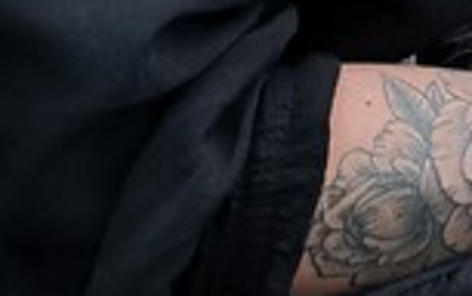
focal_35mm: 162
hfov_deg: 12.5
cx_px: 634
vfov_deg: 8.1
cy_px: 89
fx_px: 2086
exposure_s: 1/33.3
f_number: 1.8
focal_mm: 4.75
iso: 400
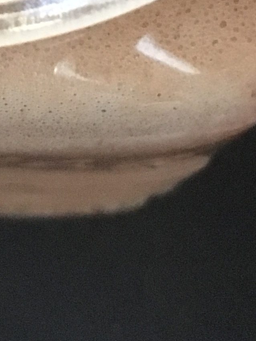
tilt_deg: -65.0
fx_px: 1351
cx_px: 68
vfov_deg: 12.2
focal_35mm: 137
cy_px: -405
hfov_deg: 10.8
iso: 320
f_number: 2.2
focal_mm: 4.15
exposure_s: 1/17
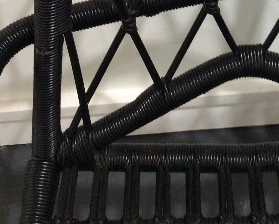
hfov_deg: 22.6
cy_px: -96
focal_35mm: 82
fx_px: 677
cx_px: 264
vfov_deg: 17.2
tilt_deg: -46.9
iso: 64
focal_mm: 3.3
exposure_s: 1/25
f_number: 2.4
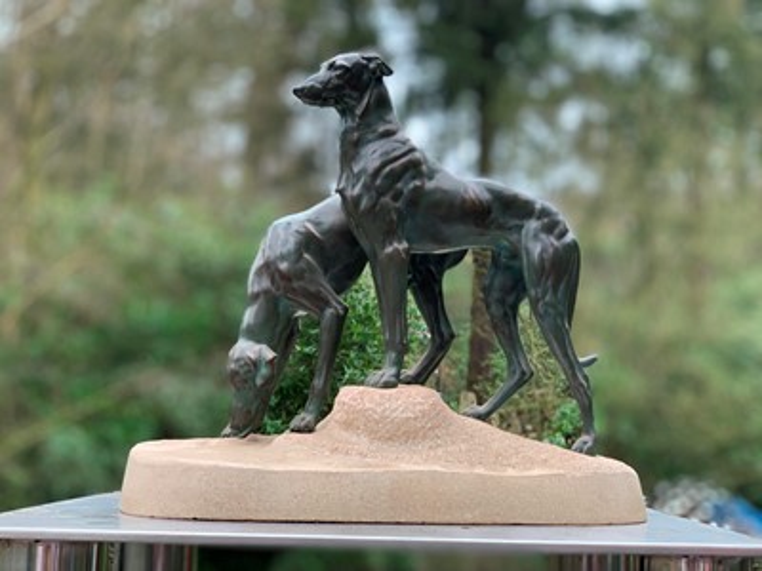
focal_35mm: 52
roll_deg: -1.3
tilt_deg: +5.9
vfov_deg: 28.0
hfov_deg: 36.8
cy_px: 286
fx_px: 1145
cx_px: 381
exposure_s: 1/101
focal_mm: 6
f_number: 2.4
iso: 125
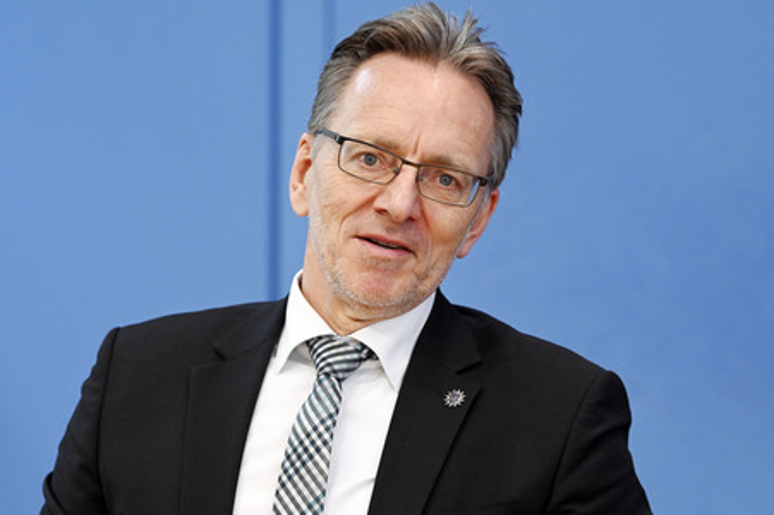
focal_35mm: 185
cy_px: 258
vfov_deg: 7.4
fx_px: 3974
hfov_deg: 11.1
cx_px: 387
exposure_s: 1/640
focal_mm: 185
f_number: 5.6
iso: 3200
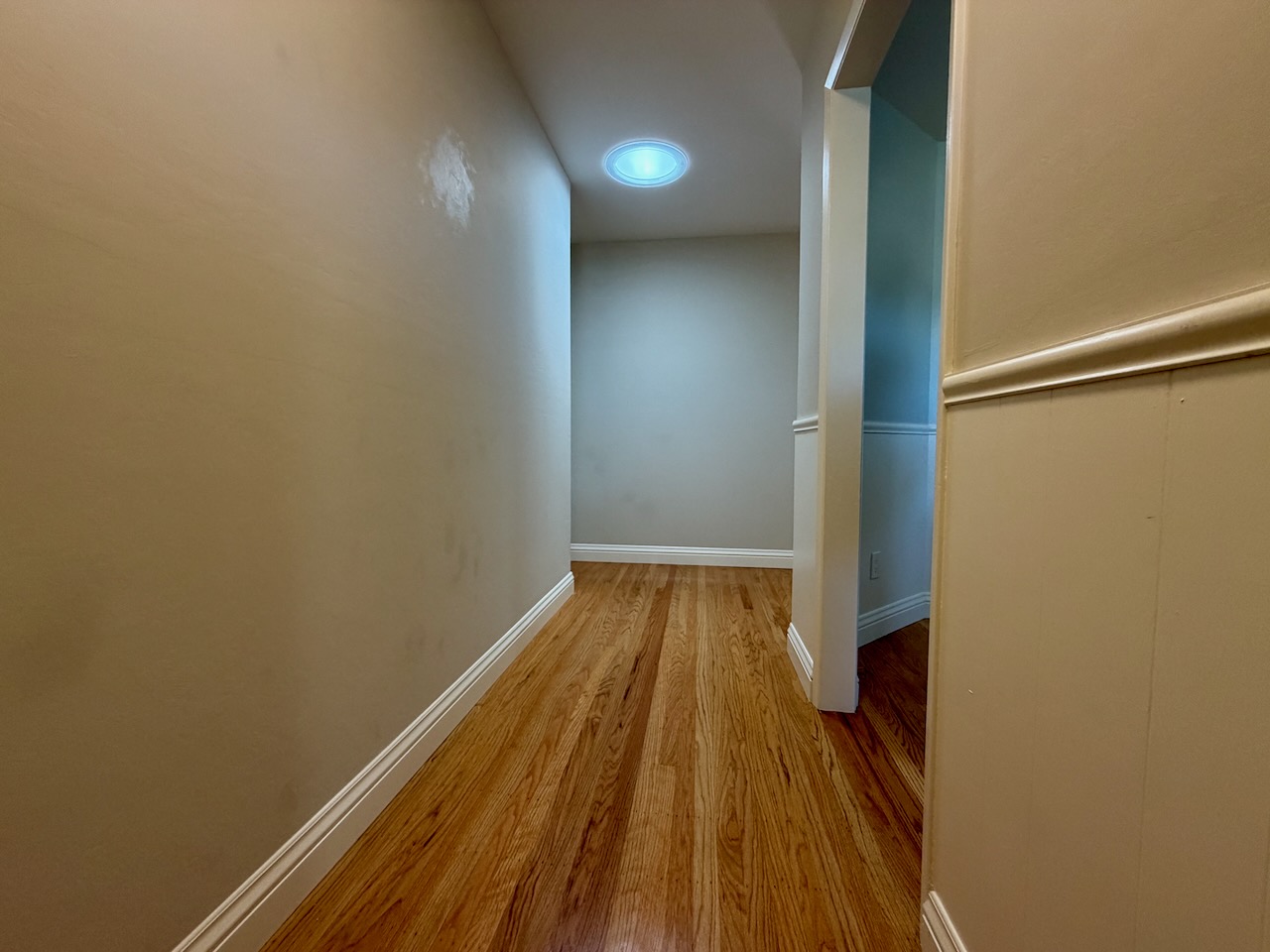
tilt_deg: -3.4
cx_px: 635
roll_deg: +0.7
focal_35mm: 14
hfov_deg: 102.1
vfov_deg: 85.7
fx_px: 514
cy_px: 476
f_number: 2.2
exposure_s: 1/104
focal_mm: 2.22
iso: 320
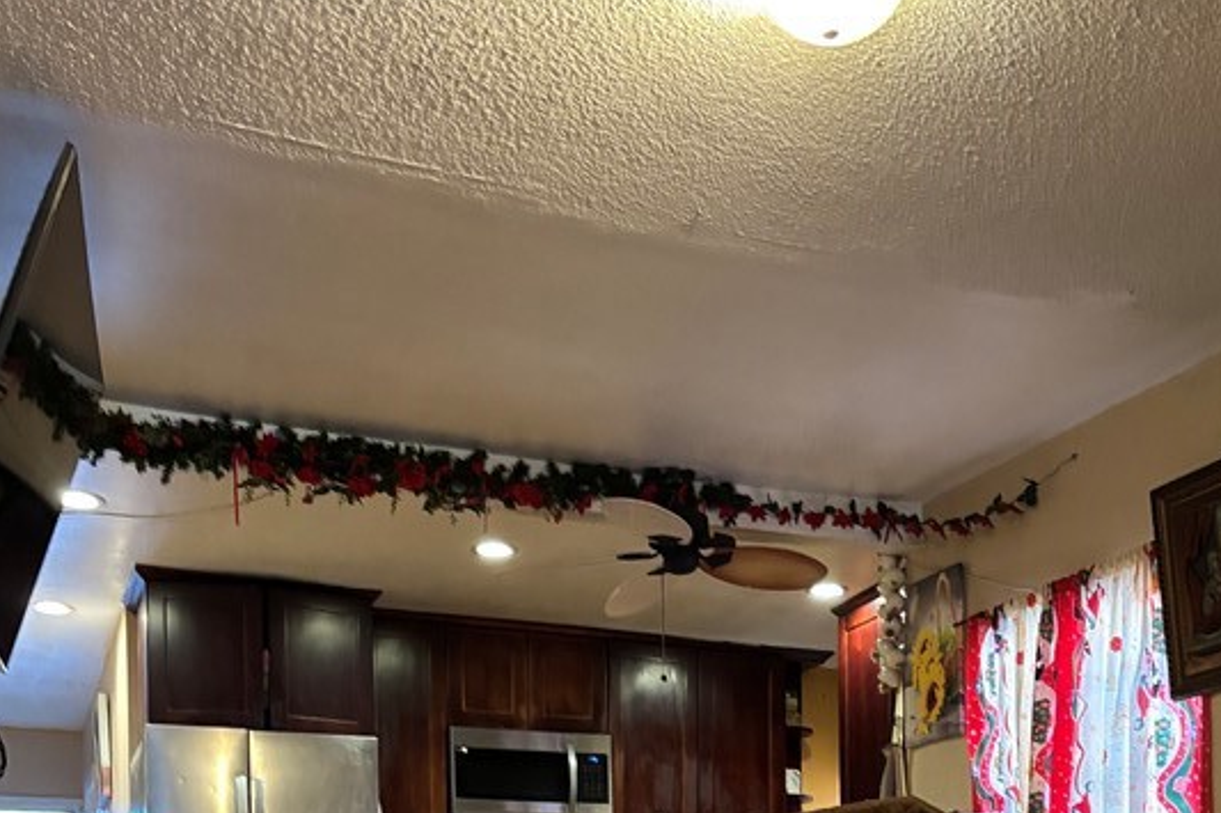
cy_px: 1005
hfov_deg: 38.0
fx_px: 1763
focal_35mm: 52
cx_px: 761
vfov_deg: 23.5
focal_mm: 5.96
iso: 640
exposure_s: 1/30
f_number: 1.6
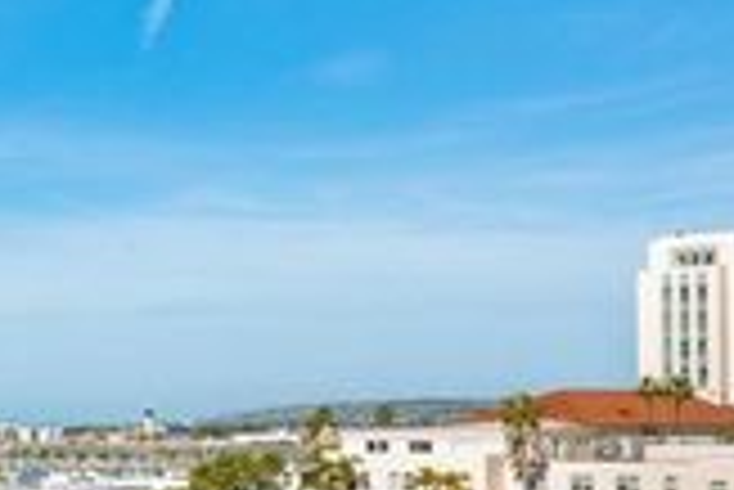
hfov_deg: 18.0
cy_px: 438
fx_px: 2092
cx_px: -324
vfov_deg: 13.3
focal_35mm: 103
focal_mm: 33.5
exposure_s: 1/50
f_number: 8
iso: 500
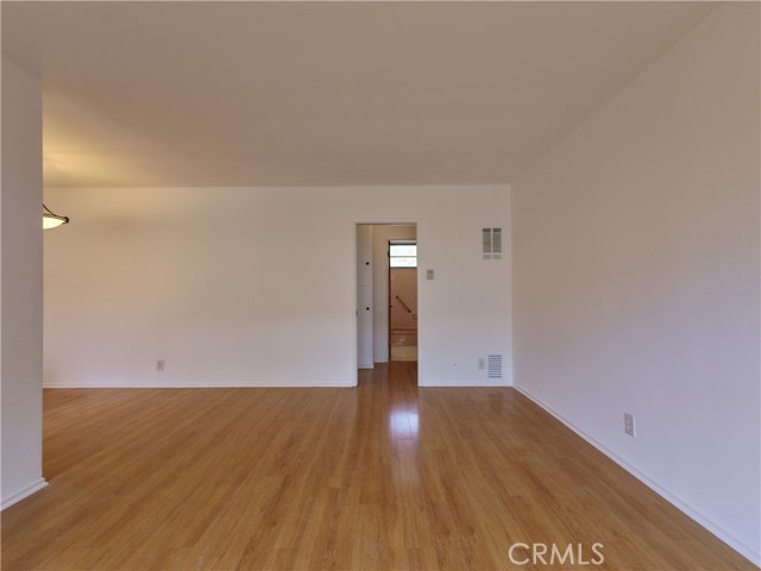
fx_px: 352
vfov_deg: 78.1
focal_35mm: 16
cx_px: 380
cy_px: 286
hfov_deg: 94.5
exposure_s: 1/50
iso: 130
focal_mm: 3.05
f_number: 2.2
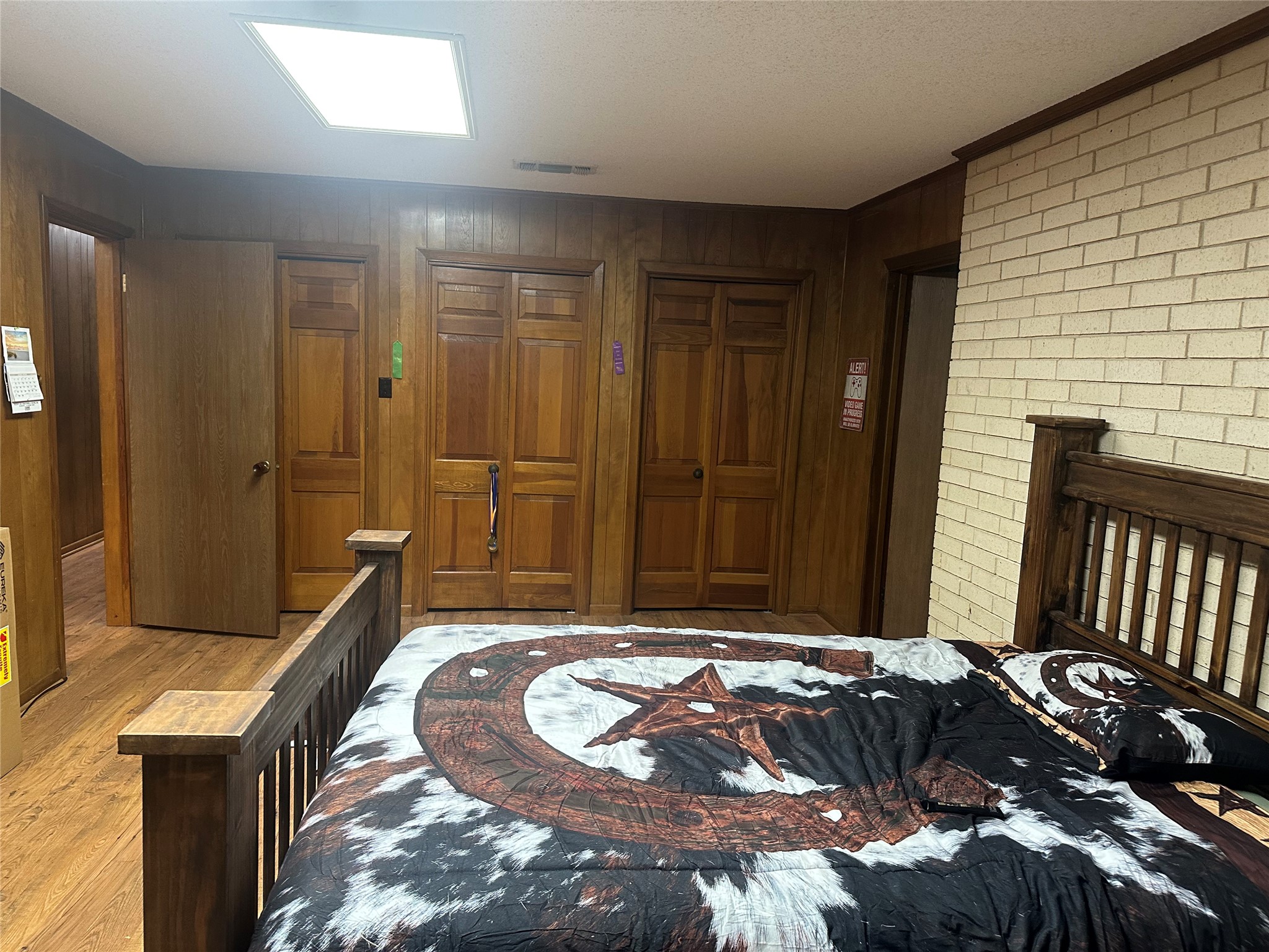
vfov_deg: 56.8
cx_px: 634
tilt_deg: -7.2
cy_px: 476
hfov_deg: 71.6
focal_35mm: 24
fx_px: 880
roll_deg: -2.4
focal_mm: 6.86
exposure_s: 1/60
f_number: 1.78
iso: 320
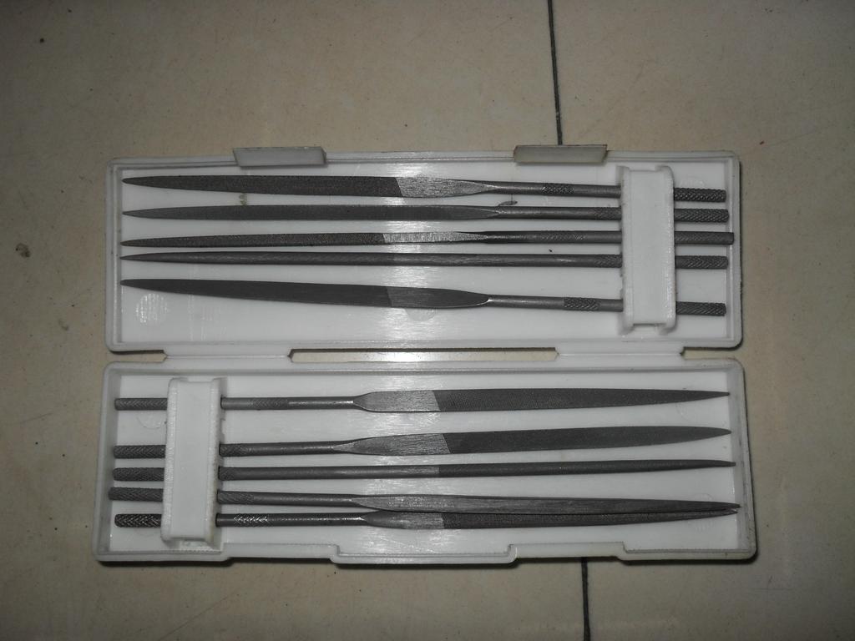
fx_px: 864
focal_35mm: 35
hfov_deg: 52.6
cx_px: 428
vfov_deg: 40.7
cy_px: 320
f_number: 8.9
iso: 100
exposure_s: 1/45
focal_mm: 6.2
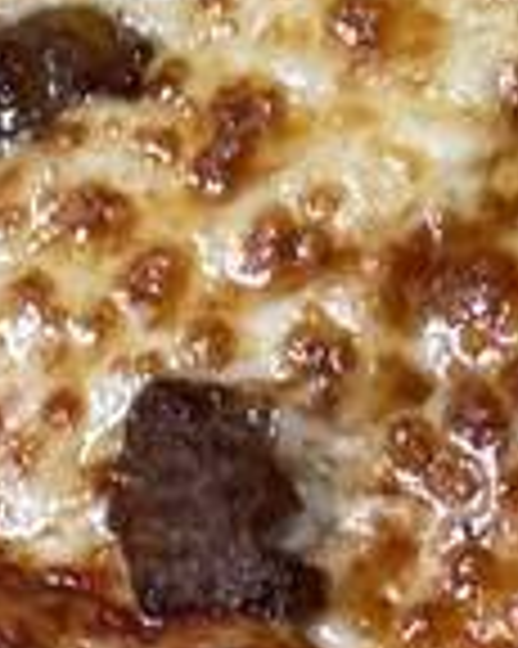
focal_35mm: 318
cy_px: -497
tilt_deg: -55.8
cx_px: 464
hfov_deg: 4.9
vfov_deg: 6.0
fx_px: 6100
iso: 160
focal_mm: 7.5
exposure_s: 1/40
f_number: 2.2
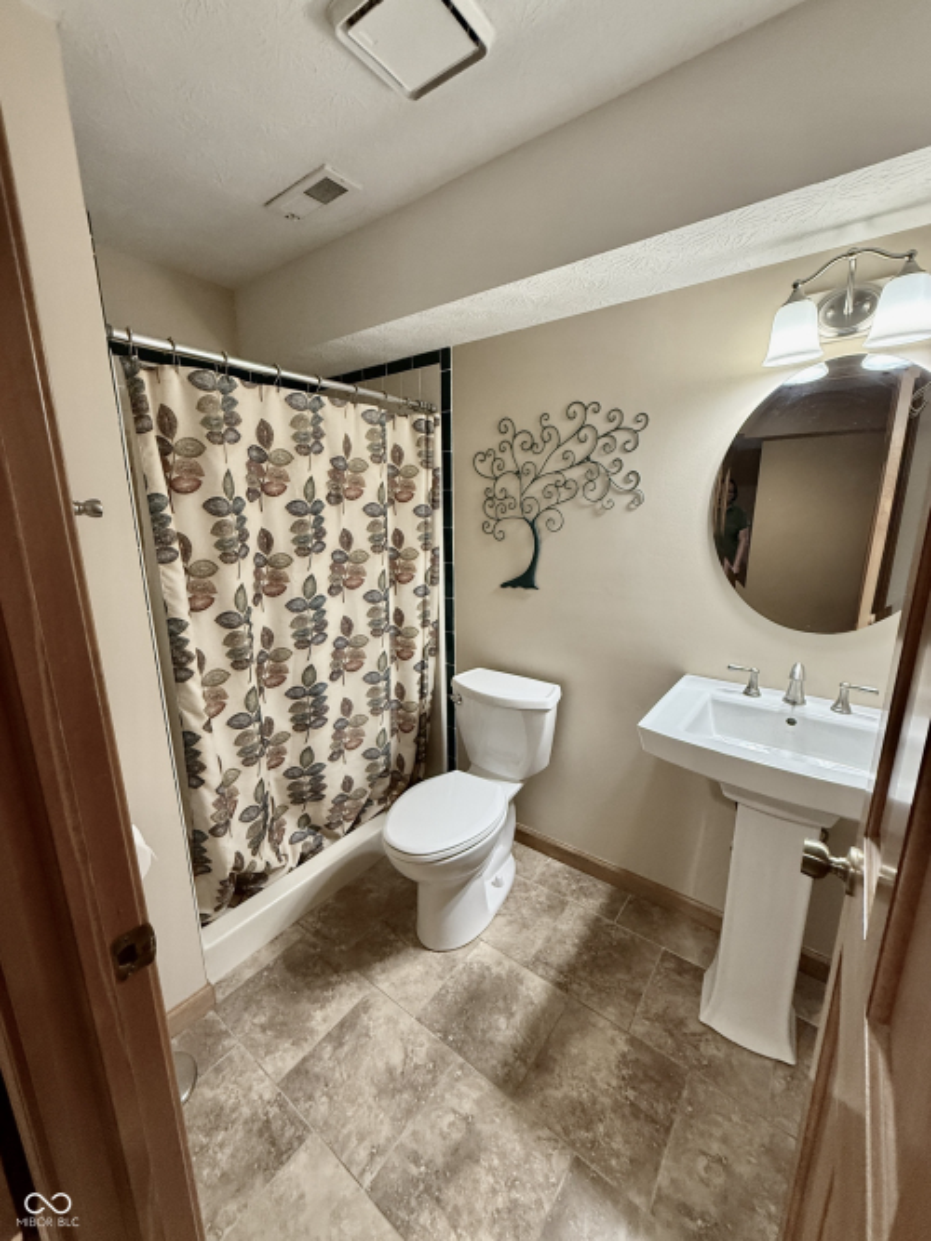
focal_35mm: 14
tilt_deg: -10.4
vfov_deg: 102.1
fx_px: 502
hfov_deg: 85.7
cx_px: 466
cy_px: 620
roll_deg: +1.6
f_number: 2.2
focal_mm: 2.22
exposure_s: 1/60
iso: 400
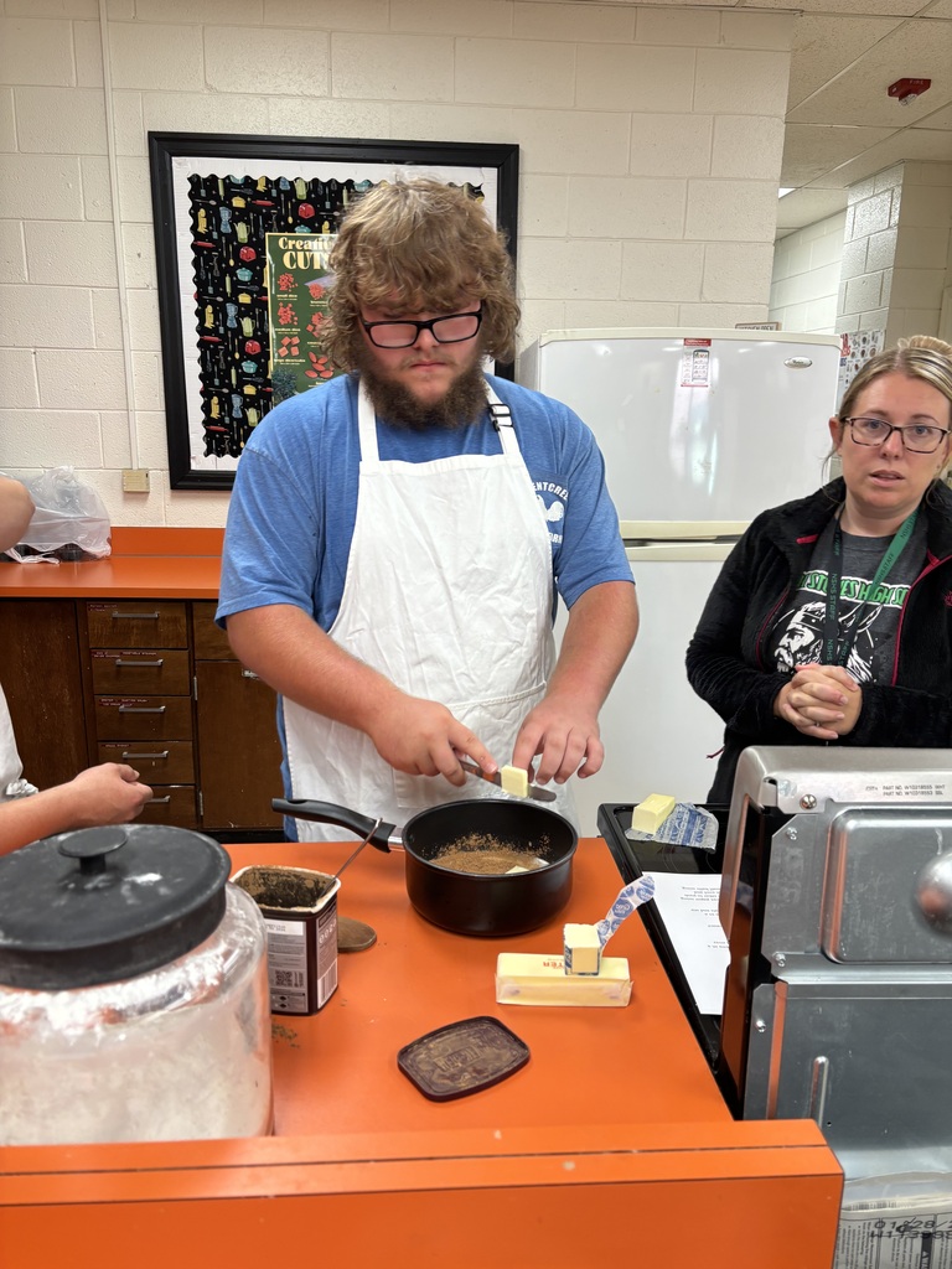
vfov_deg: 67.3
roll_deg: -1.7
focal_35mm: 26
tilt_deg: -13.8
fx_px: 953
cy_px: 634
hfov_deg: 53.1
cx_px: 476
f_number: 1.6
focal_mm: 5.96
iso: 100
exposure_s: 1/60
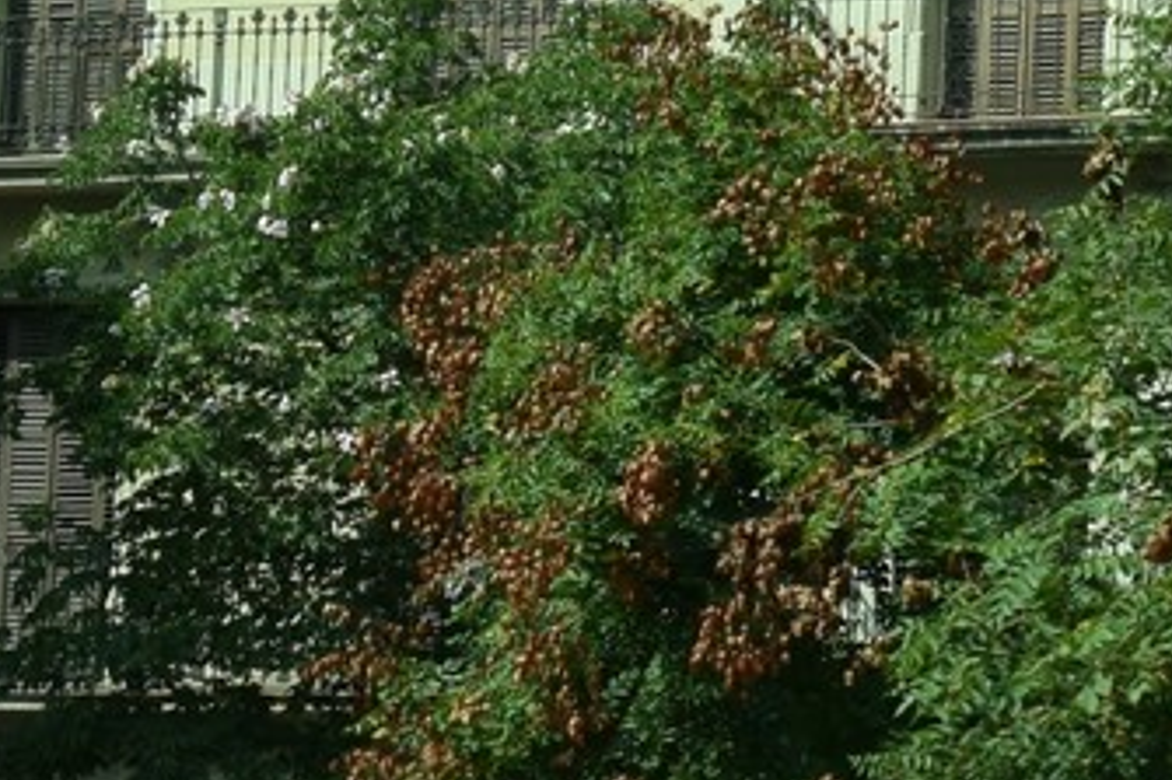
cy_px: -654
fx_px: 5662
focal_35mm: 174
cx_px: 1770
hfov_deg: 11.3
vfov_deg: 7.6
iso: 360
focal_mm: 18
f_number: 8
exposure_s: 1/250
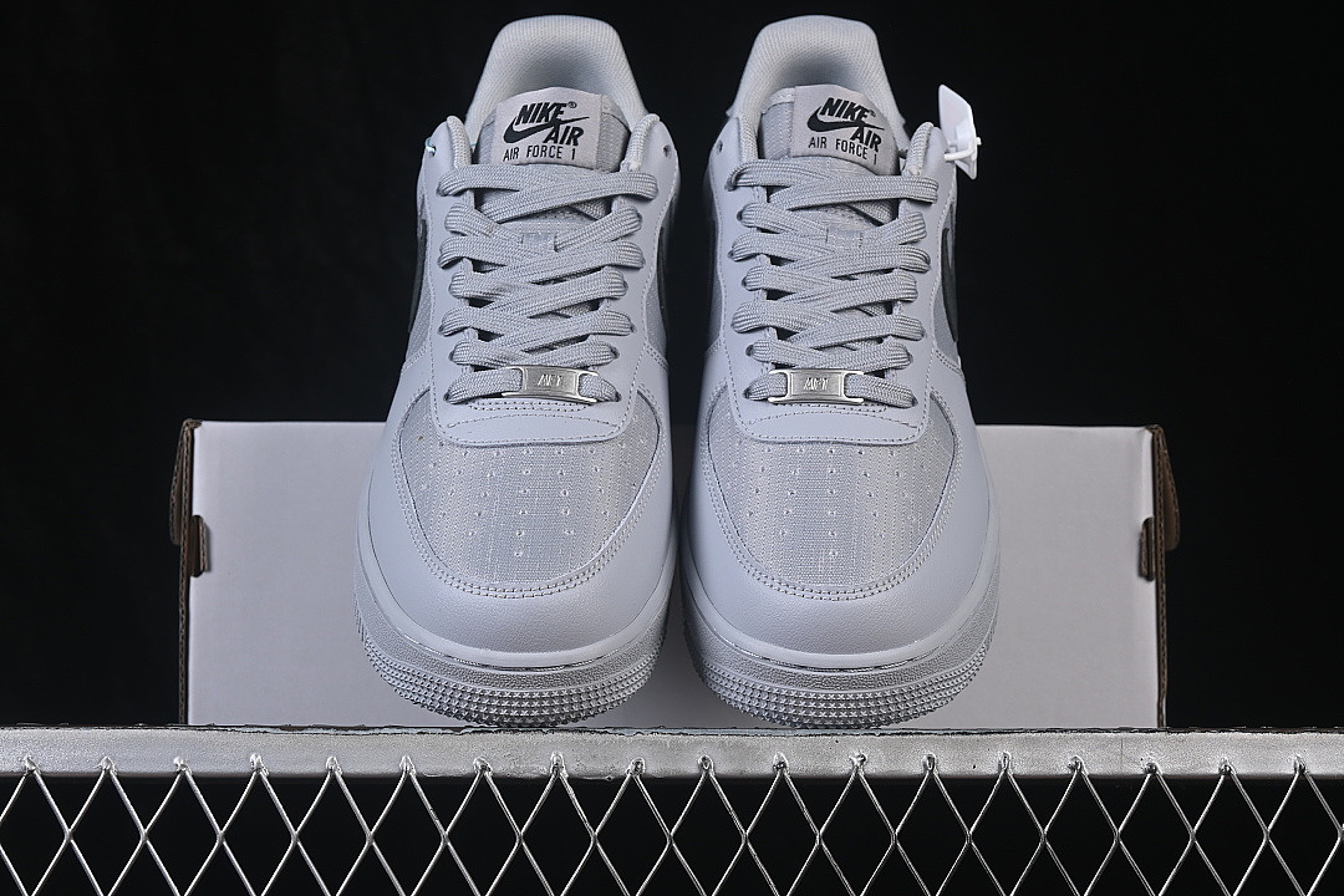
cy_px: 448
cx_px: 672
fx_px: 2800
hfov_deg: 27.0
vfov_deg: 18.2
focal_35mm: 75
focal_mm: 50
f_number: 8
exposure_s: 1/80
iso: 160
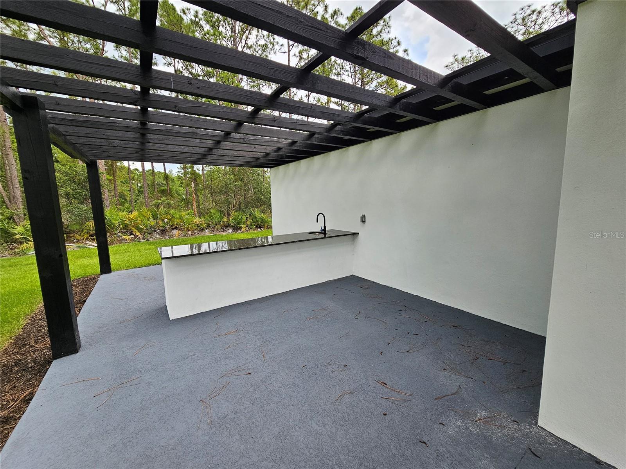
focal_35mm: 13
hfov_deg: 106.2
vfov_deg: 89.9
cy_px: 234
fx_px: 235
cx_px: 313
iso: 64
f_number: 2.2
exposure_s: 1/120
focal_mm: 2.2
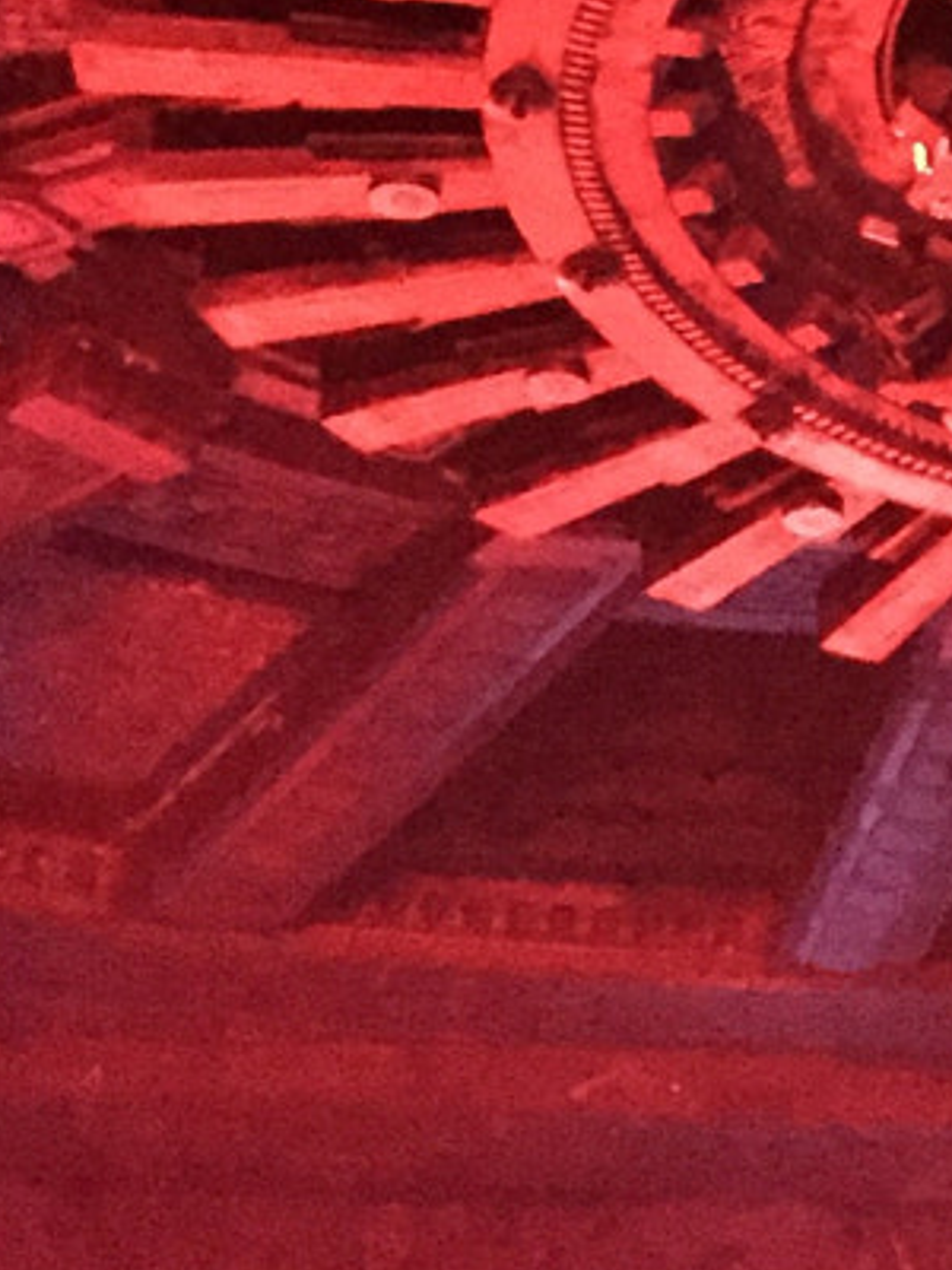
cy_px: 419
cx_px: 1555
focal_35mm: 116
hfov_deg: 12.0
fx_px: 4254
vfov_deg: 16.9
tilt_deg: +29.0
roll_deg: +1.6
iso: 2000
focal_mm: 4.15
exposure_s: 1/15
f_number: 2.2
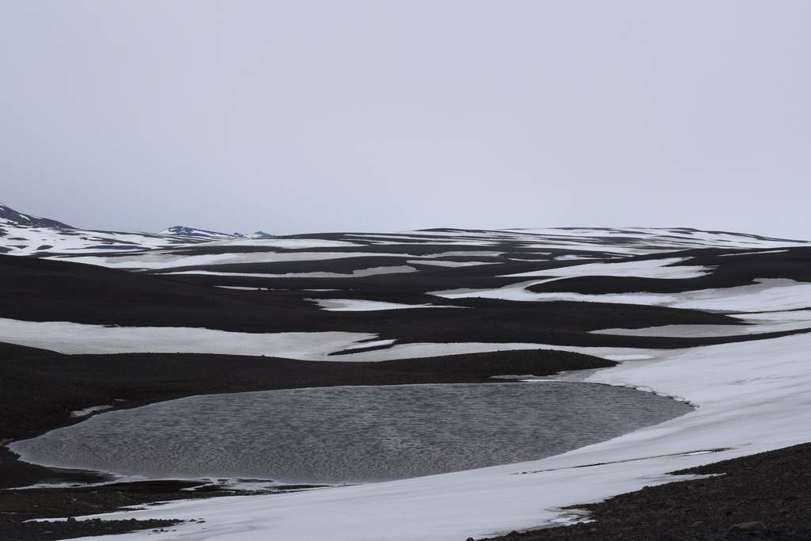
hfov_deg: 22.6
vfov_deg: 15.2
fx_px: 2028
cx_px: 406
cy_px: 270
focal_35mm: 90
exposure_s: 1/320
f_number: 9
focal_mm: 60
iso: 200
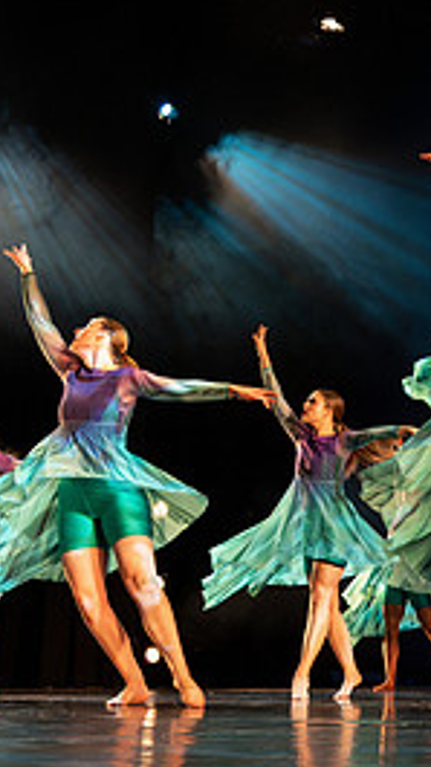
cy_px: 413
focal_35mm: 74
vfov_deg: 28.6
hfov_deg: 14.6
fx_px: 1504
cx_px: 731
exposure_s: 1/200
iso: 5000
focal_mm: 24
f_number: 4
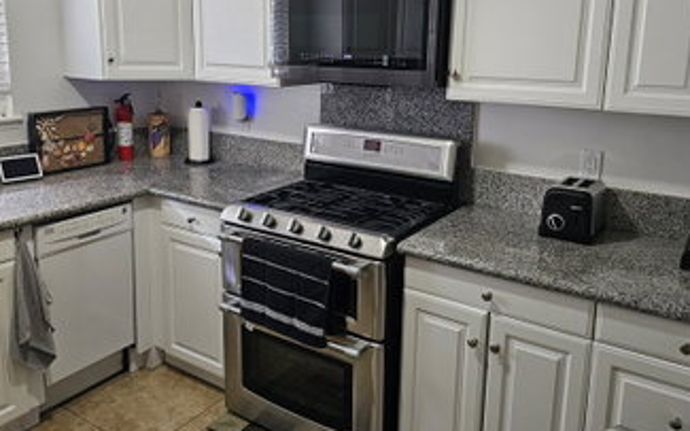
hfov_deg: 59.7
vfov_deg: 39.0
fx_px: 602
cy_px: 149
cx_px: 337
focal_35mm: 32
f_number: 1.7
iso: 500
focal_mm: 6.3
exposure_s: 1/120
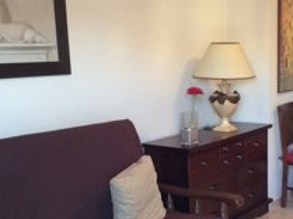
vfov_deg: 25.5
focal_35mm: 57
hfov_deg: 33.6
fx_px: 482
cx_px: 190
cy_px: 139
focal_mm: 3.3
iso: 250
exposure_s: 1/24
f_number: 2.4
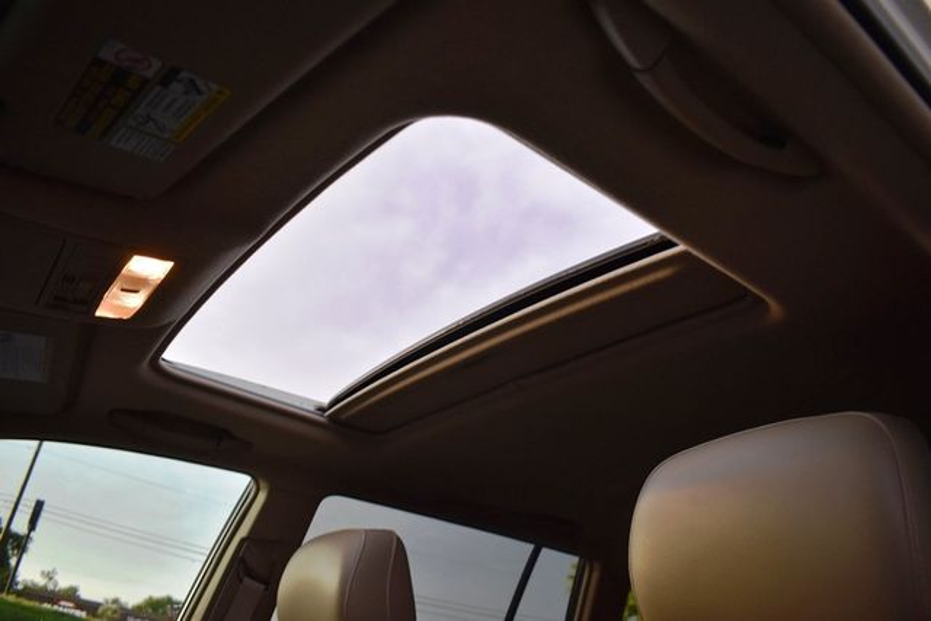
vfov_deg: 48.0
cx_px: 466
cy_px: 310
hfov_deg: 67.4
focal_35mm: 27
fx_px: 698
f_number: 3.5
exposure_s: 1/250
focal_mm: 18
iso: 400
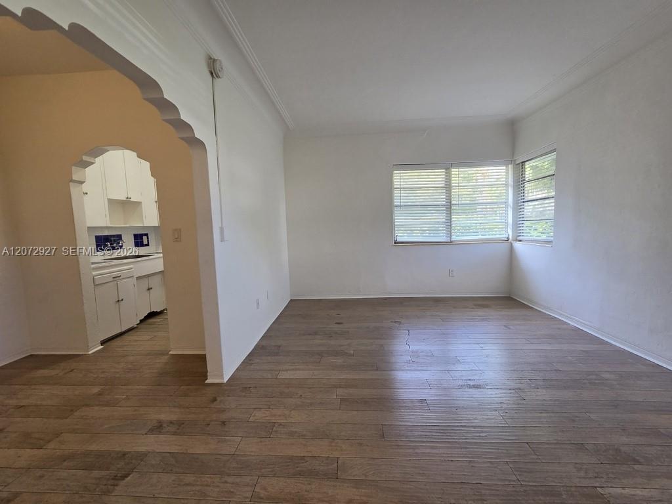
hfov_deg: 106.2
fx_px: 252
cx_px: 336
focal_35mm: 13
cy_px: 252
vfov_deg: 89.9
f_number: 2.2
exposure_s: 1/120
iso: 200
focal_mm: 2.2
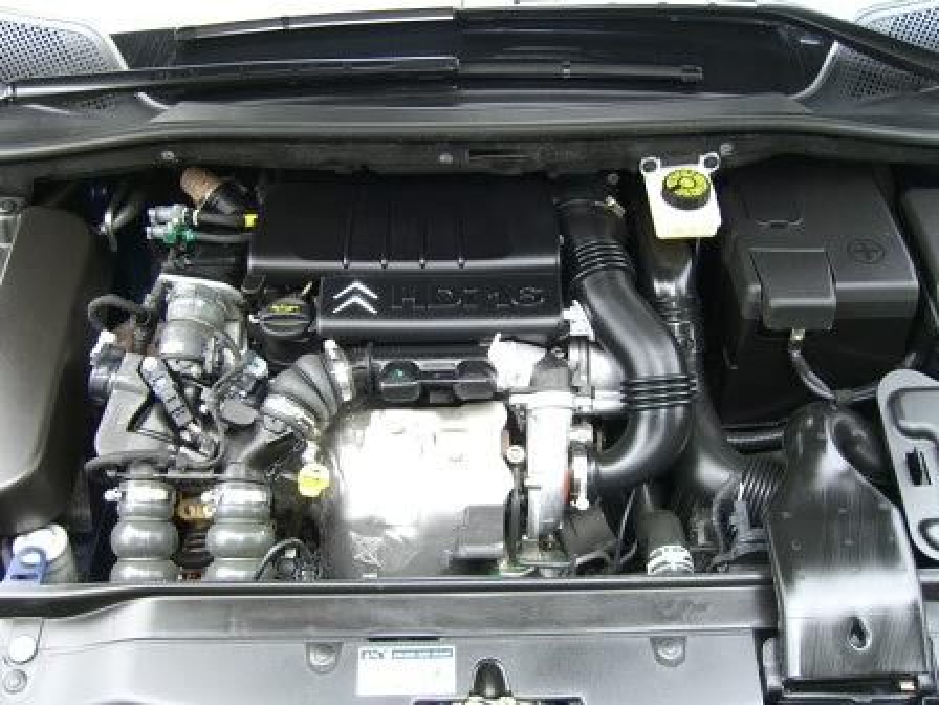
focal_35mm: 38
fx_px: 1031
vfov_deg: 37.7
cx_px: 470
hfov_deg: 49.0
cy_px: 352
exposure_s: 1/80
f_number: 2.8
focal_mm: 7.9
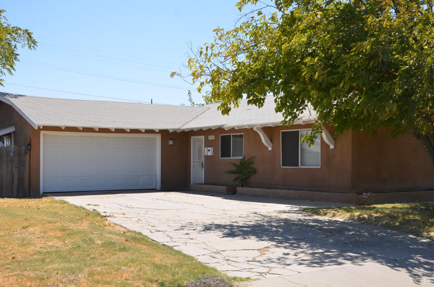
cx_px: 217
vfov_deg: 26.4
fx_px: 613
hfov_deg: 39.0
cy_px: 144
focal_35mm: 51
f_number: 9
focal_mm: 34
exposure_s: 1/250
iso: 100
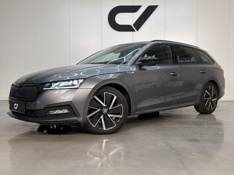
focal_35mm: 36
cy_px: 88
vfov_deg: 39.7
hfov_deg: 51.4
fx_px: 243
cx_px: 117
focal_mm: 6.76
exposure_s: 1/100
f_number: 1.78
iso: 50
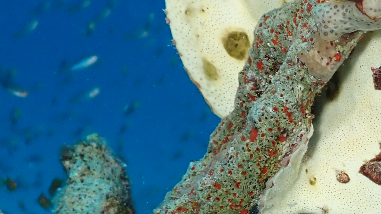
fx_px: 970
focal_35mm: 96
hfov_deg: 21.3
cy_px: 147
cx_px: 396
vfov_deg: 12.6
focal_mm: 5.4
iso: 100
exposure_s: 1/2000
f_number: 2.3
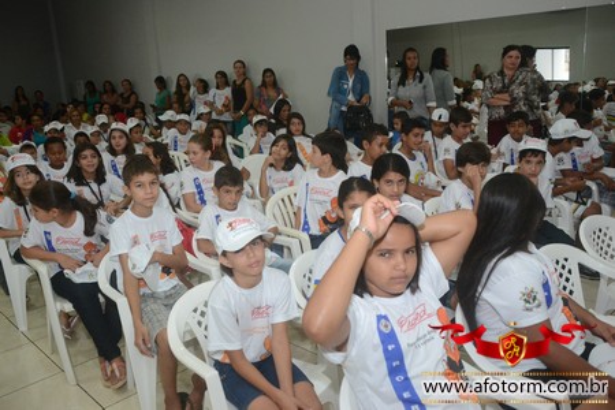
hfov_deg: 61.9
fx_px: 512
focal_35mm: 30
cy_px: 205
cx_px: 308
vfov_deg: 43.6
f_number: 3.5
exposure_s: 1/125
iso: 1600
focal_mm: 20
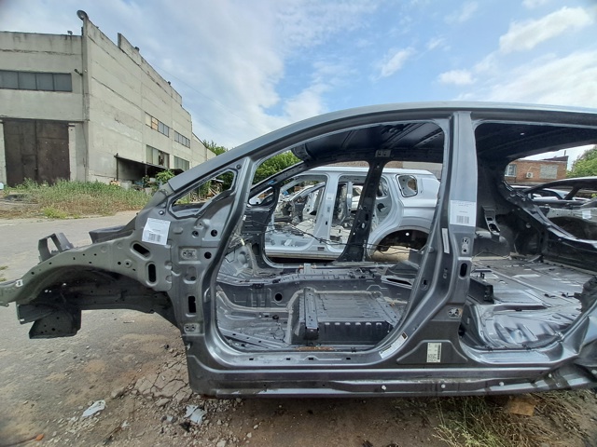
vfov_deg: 89.9
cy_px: 224
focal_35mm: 13
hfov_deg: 106.2
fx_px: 224
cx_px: 298
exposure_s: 1/1587
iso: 50
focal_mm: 1.13
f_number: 2.2
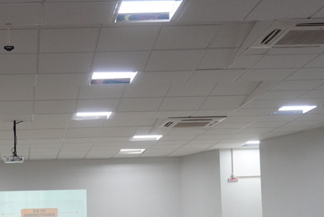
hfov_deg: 22.6
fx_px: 786
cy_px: 230
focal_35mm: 87
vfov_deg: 15.3
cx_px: 22
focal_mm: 23
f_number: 4
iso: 1000
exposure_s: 1/160
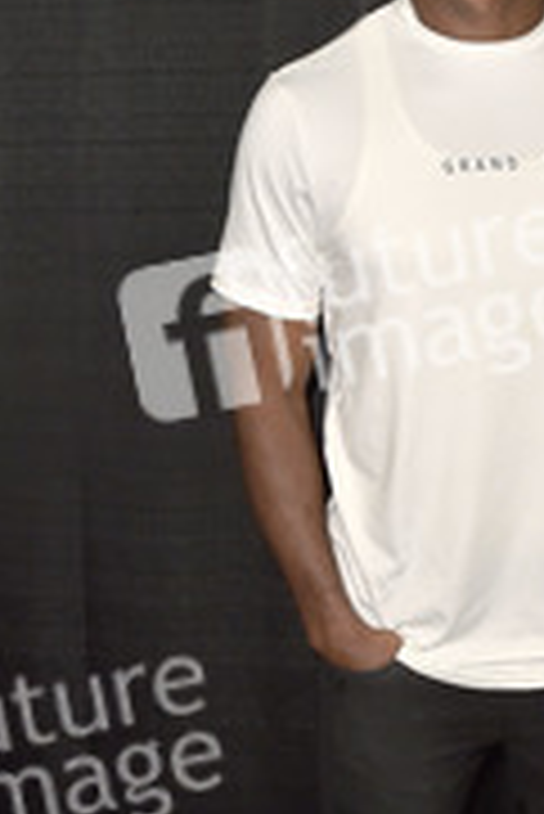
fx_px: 1199
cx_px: 483
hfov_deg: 24.9
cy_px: 540
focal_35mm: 53
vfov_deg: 37.1
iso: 400
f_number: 6.3
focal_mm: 24
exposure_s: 1/320
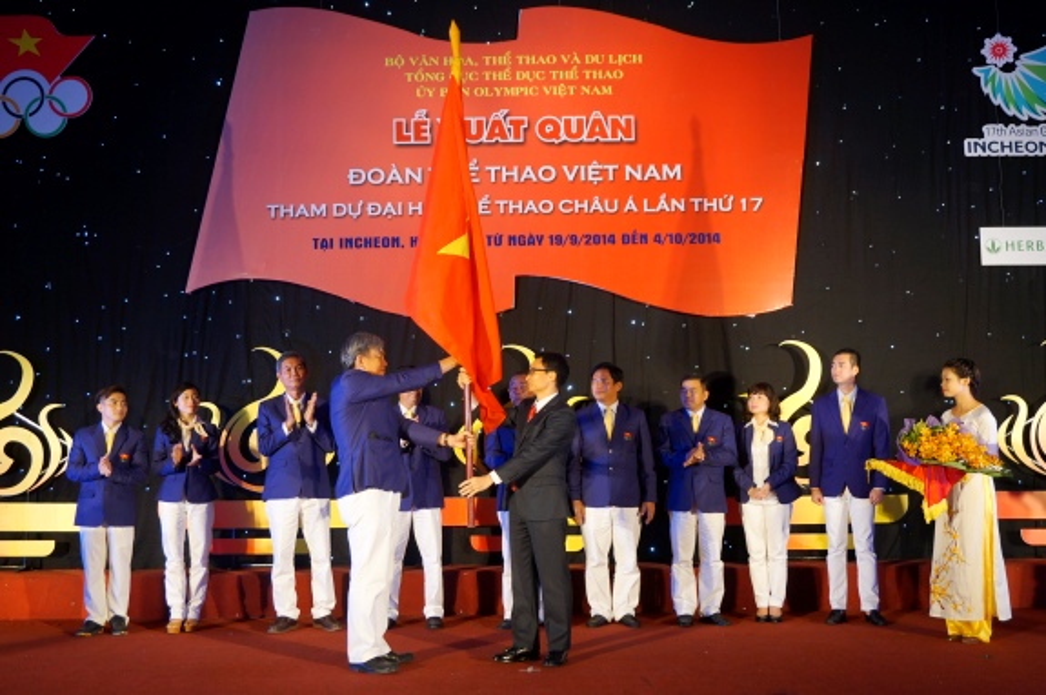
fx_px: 958
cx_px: 523
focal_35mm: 33
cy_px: 348
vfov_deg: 39.9
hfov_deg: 57.3
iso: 320
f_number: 4
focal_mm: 22
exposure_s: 1/60
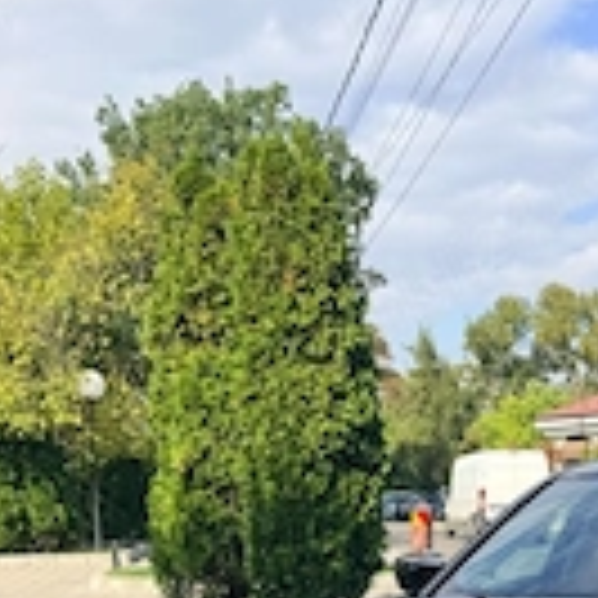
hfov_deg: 25.8
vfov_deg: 24.9
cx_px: 562
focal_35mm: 64
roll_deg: -1.7
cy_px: 665
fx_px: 1251
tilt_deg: -6.3
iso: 80
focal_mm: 6.76
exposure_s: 1/3279
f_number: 1.78
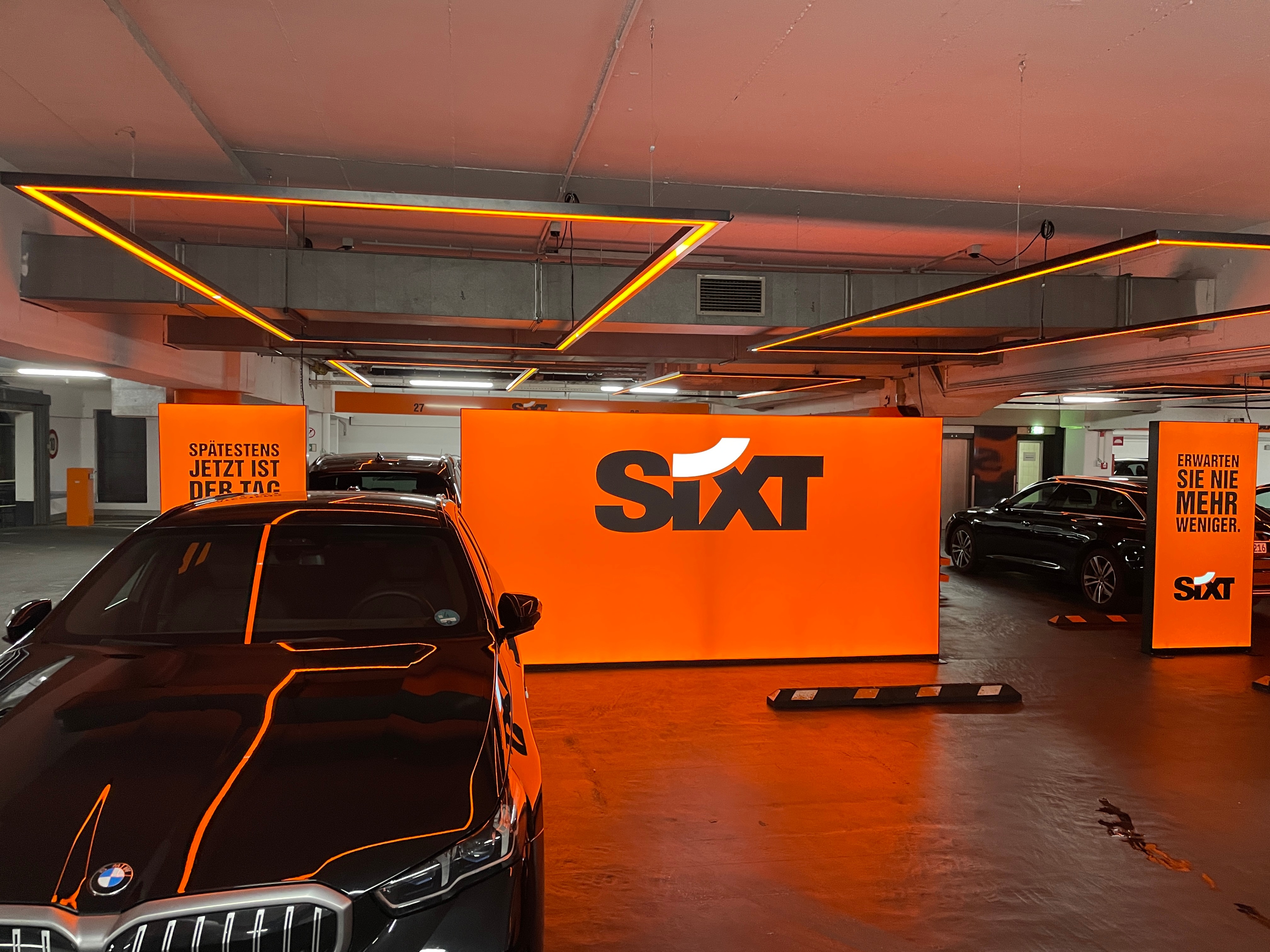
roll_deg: -0.7
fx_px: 954
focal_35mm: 26
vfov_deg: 53.1
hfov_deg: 67.3
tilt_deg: -1.8
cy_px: 476
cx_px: 635
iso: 320
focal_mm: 4.2
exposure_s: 1/60
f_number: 1.6
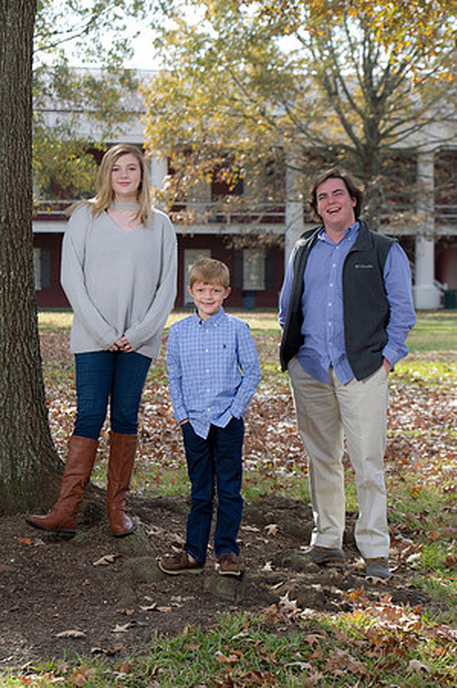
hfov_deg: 14.8
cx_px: 228
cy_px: 344
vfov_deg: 22.2
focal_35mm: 92
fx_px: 1756
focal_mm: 92
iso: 160
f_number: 6.3
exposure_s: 1/100
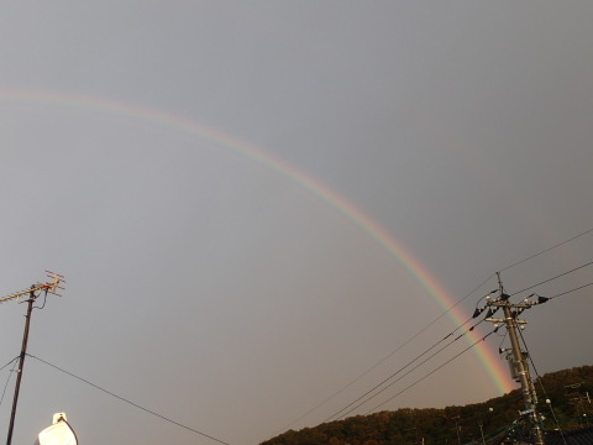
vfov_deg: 40.7
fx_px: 600
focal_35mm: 35
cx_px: 296
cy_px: 222
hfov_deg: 52.6
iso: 100
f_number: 3.5
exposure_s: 1/80
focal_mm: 6.42
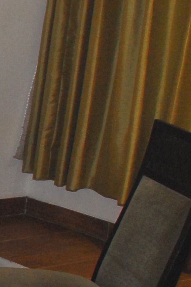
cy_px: 113
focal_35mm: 135
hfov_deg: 8.5
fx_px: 1074
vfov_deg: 15.2
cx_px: -378
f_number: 4
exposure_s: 1/80
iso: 640
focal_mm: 18
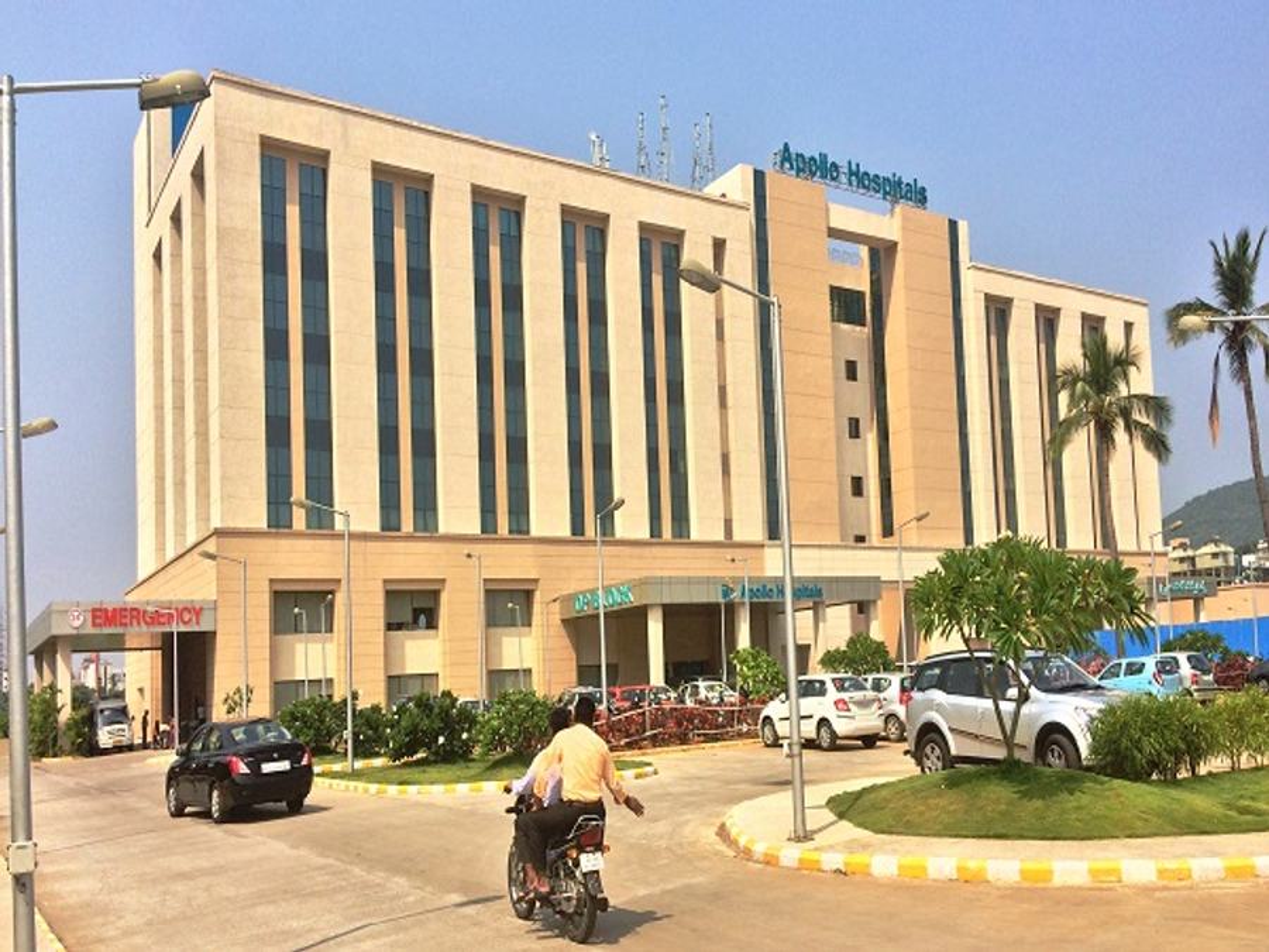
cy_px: 476
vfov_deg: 48.2
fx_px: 1063
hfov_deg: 61.7
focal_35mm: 29
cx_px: 634
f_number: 2.2
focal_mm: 4.15
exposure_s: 1/2740
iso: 32
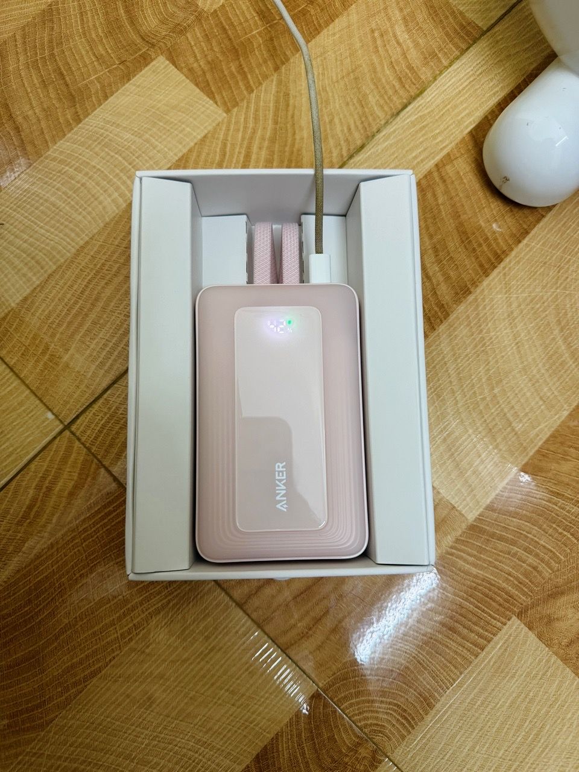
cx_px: 290
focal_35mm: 24
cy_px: 386
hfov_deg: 56.8
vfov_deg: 71.6
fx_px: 535
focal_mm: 6.76
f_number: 1.78
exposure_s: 1/63
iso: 200
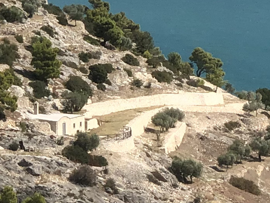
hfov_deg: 6.5
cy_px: -19
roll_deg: +1.5
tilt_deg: -3.7
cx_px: 335
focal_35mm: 302
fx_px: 2356
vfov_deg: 4.9
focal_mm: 6
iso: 16
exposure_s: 1/1372
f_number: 2.4
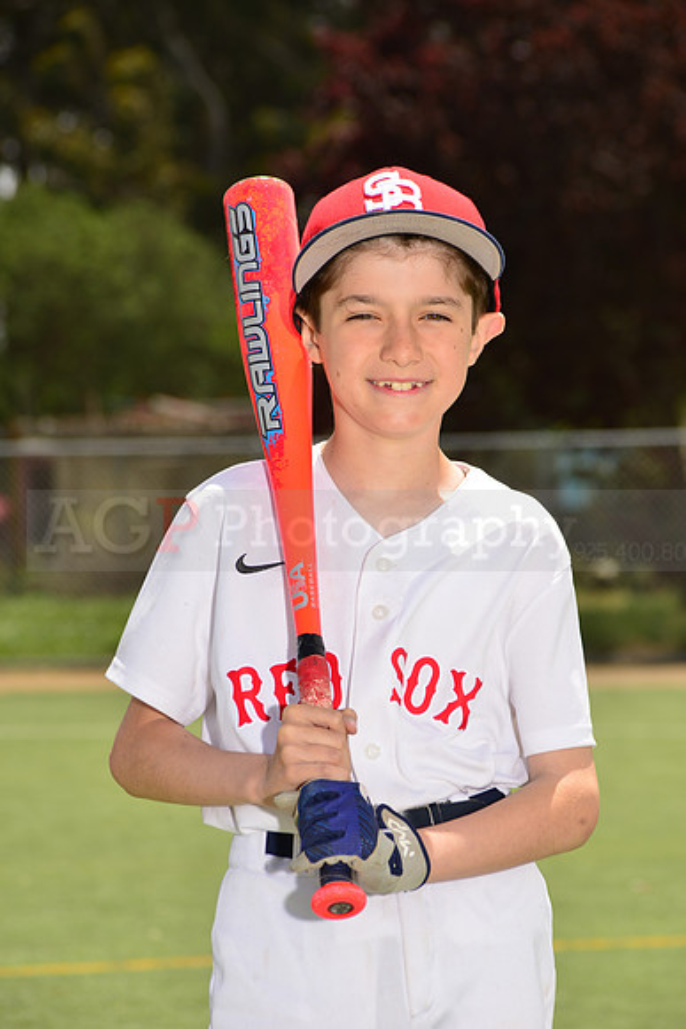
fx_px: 5284
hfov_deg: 7.4
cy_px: 514
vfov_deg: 11.1
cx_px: 343
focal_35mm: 185
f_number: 11
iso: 125
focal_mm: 185
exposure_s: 1/200
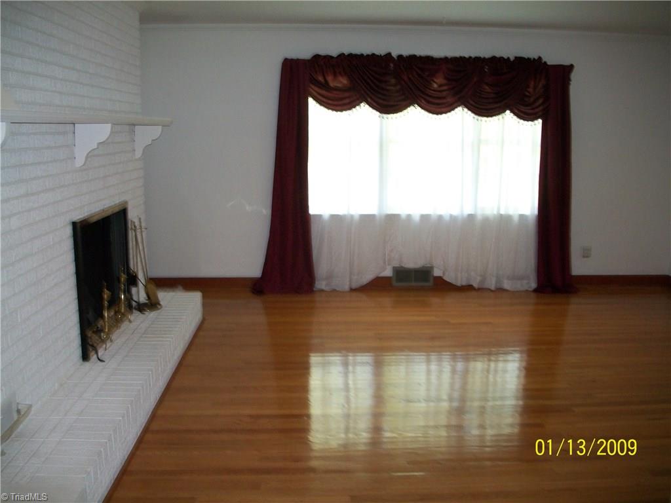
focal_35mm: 32
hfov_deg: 56.8
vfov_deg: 44.2
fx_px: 620
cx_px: 336
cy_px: 252
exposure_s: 1/30
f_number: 2.9
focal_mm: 5.7
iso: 160
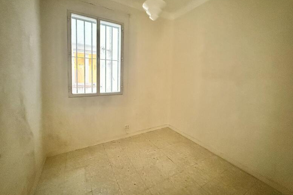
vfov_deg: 76.9
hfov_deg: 100.4
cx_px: 145
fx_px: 122
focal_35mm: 15
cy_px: 84
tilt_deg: -3.3
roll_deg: -1.3
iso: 3200
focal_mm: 2.22
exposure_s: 1/17
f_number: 2.2
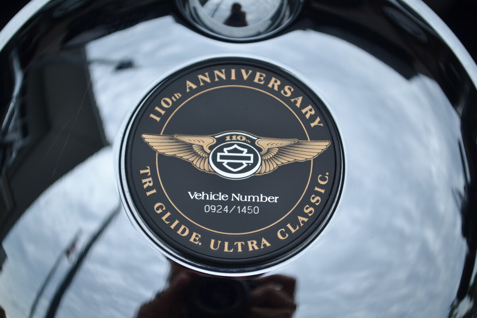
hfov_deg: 24.6
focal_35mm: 82
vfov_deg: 16.6
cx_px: 238
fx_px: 1093
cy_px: 159
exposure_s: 1/200
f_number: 7.1
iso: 100
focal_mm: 55
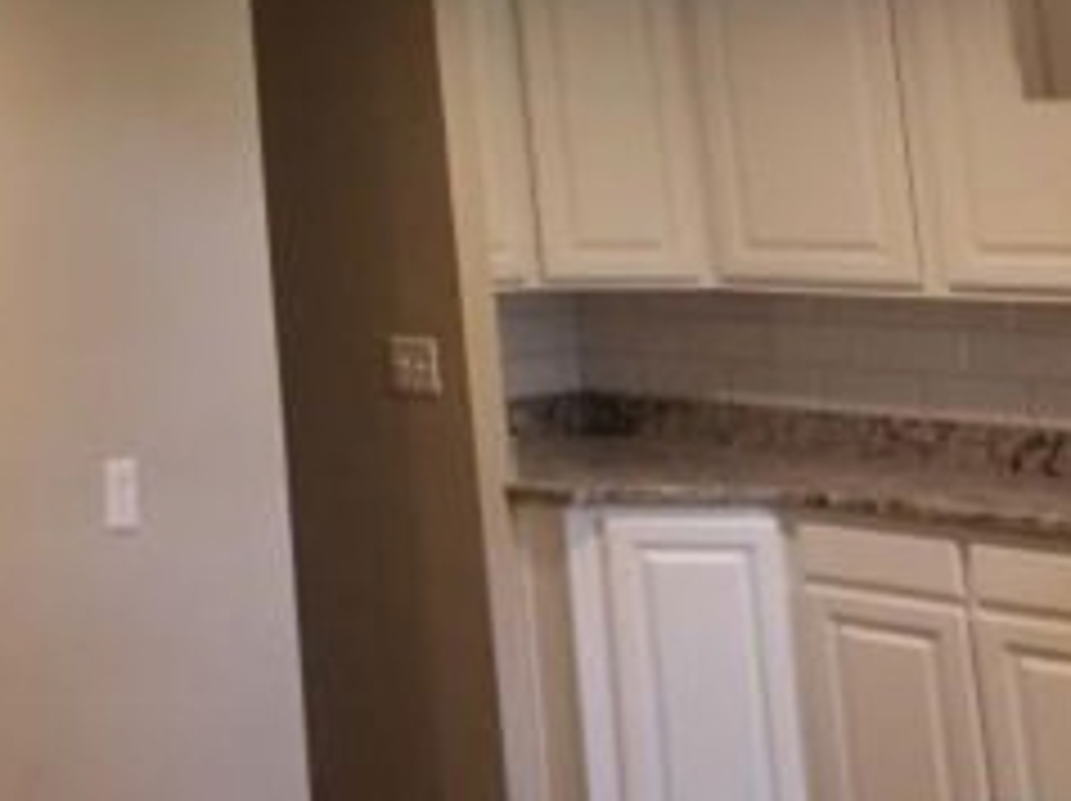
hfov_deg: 24.1
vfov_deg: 19.4
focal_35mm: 70
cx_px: -346
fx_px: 2164
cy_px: -243
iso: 160
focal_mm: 4.25
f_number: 1.7
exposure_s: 1/60
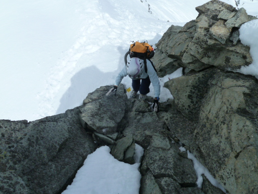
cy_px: 97
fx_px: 194
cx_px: 125
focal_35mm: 26
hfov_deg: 67.3
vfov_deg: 53.1
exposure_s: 1/640
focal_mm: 4.1
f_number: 5.6
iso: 125
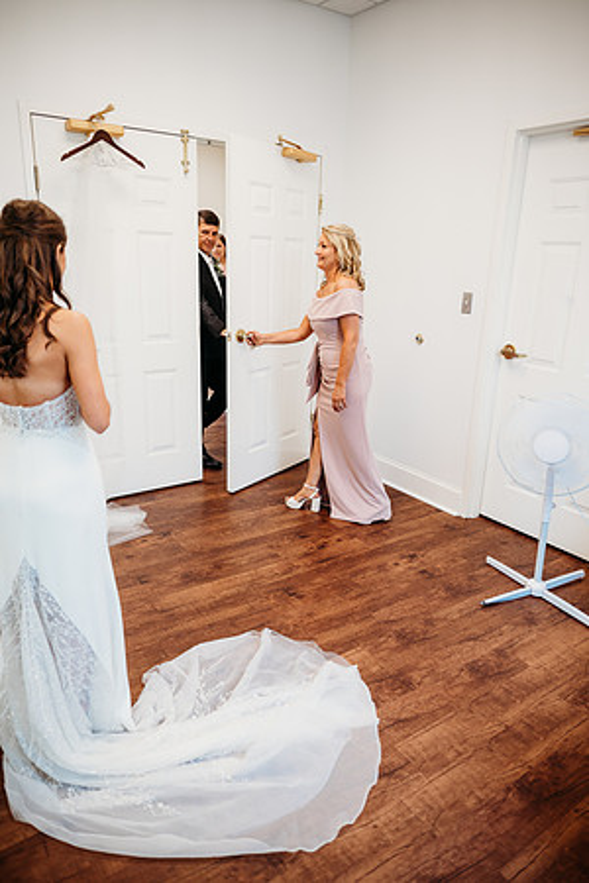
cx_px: 294
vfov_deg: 73.7
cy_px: 442
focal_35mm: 24
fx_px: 589
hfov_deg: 53.1
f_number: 2.5
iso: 320
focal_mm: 24
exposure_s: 1/160
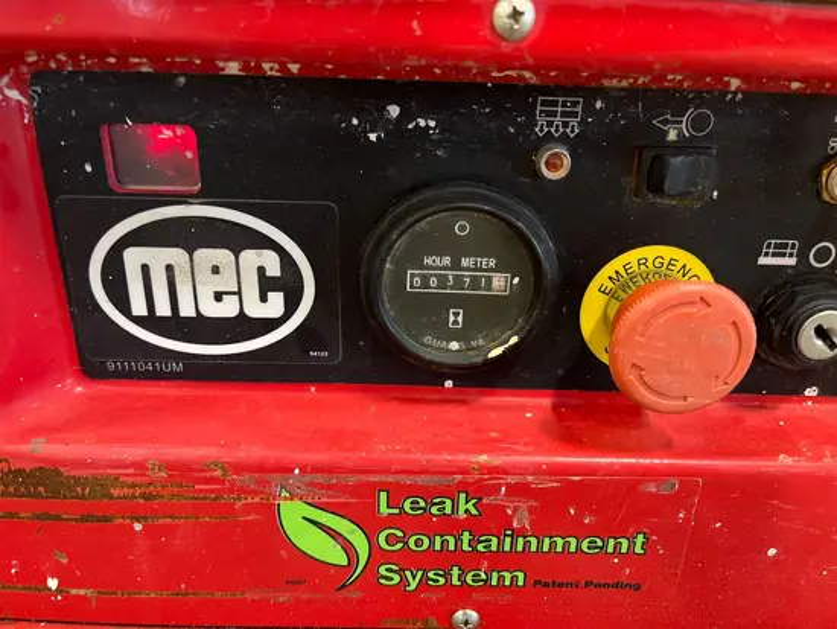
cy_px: 314
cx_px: 418
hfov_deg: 67.3
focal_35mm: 26
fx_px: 629
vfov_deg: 53.1
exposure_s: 1/45
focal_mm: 5.1
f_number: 1.6
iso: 500
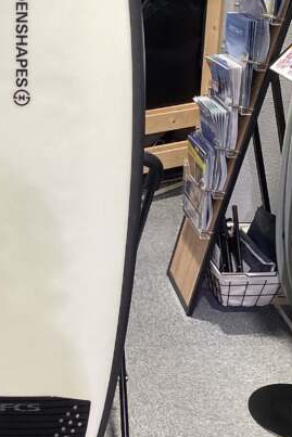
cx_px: 23
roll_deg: +0.1
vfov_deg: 31.1
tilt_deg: -18.3
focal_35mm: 64
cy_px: 140
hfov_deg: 20.8
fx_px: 778
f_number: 2.4
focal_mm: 3.3
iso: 64
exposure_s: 1/50
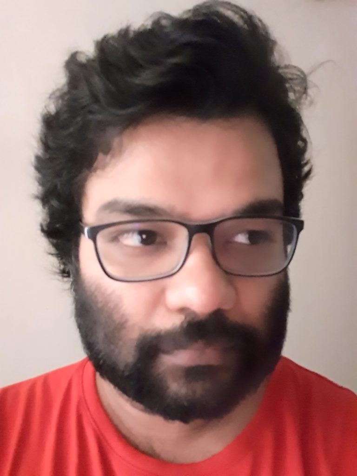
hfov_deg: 45.4
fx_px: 426
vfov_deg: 58.4
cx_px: 178
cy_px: 238
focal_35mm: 31
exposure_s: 1/13
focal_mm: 2.92
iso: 800
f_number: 1.7
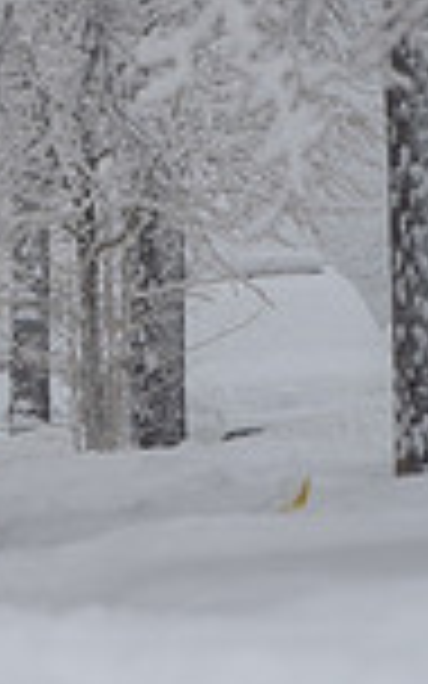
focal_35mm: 940
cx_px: -404
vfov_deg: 2.2
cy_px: -110
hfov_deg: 1.4
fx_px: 17543
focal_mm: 200
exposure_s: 1/640
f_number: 5.6
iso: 250
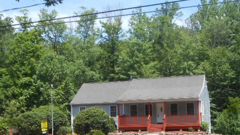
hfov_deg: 34.4
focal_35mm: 61
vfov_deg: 19.7
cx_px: 120
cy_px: 85
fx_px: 388
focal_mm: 8.8
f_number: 4.8
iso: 80
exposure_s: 1/320
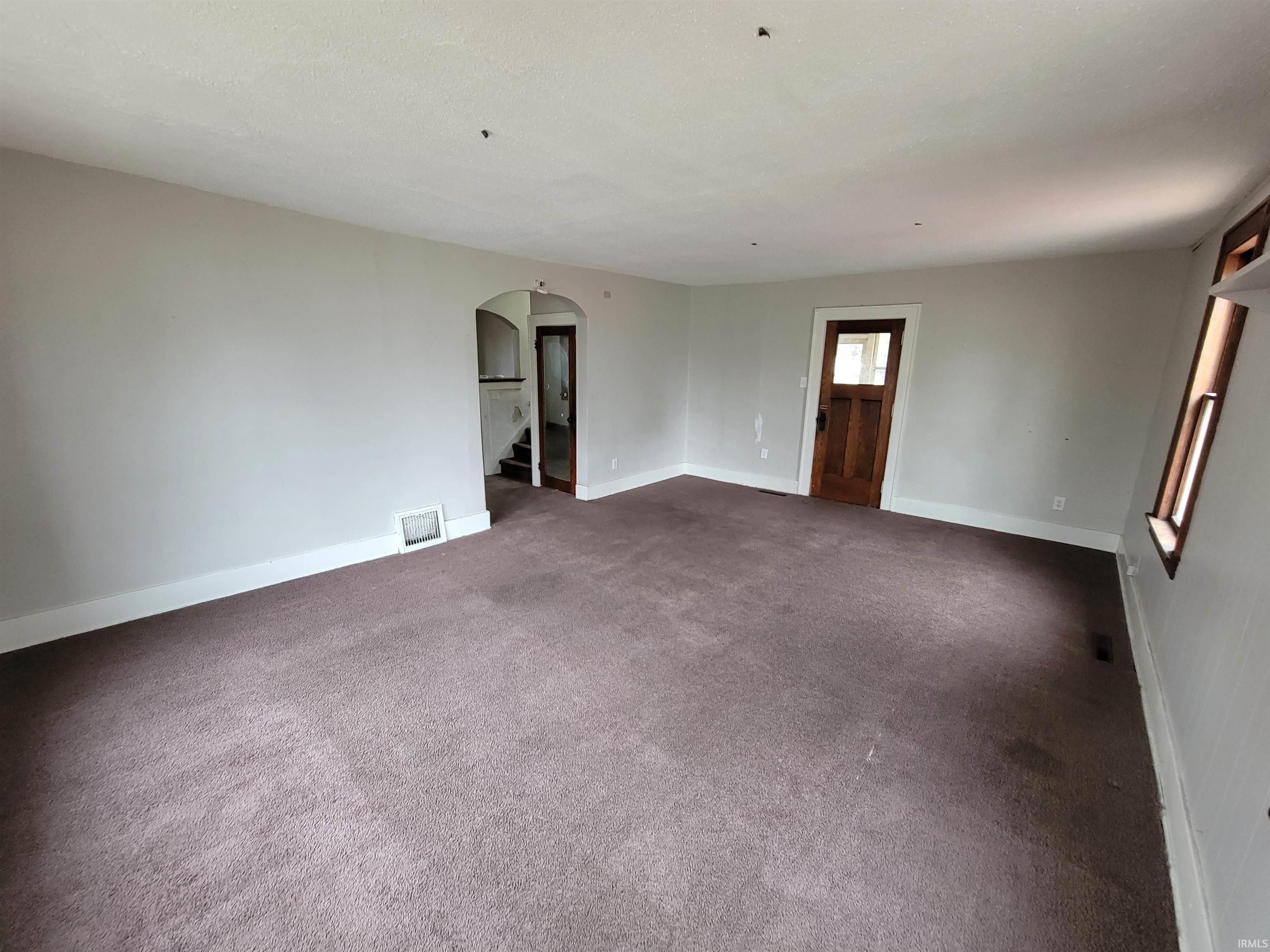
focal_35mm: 13
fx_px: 477
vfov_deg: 89.9
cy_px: 476
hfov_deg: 106.2
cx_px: 635
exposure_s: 1/30
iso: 500
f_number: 2.2
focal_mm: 2.2
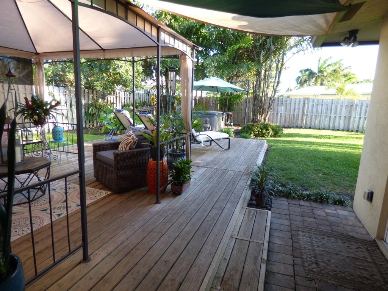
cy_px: 146
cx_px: 194
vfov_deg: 66.0
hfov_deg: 81.7
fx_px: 224
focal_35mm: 20
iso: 100
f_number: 2.8
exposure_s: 1/125
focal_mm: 3.58
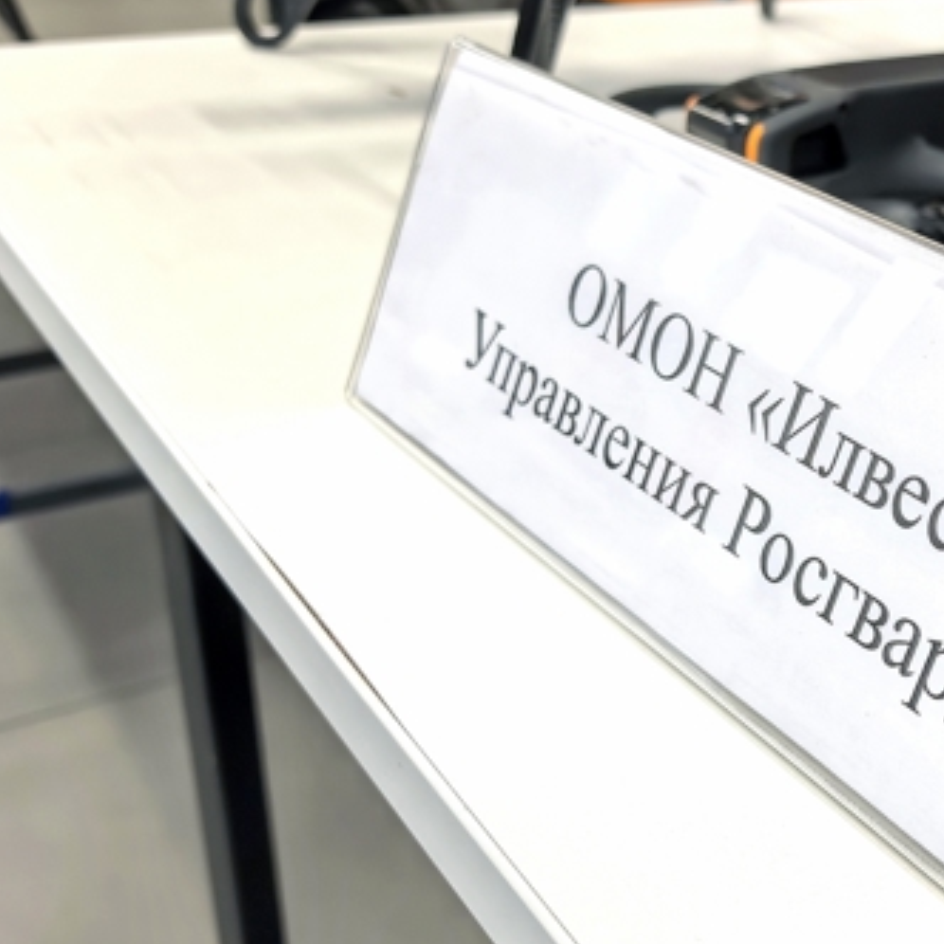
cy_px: 509
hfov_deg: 33.3
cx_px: 869
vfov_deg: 35.3
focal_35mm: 48
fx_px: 1481
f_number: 2
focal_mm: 6.98
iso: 1250
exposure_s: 1/809
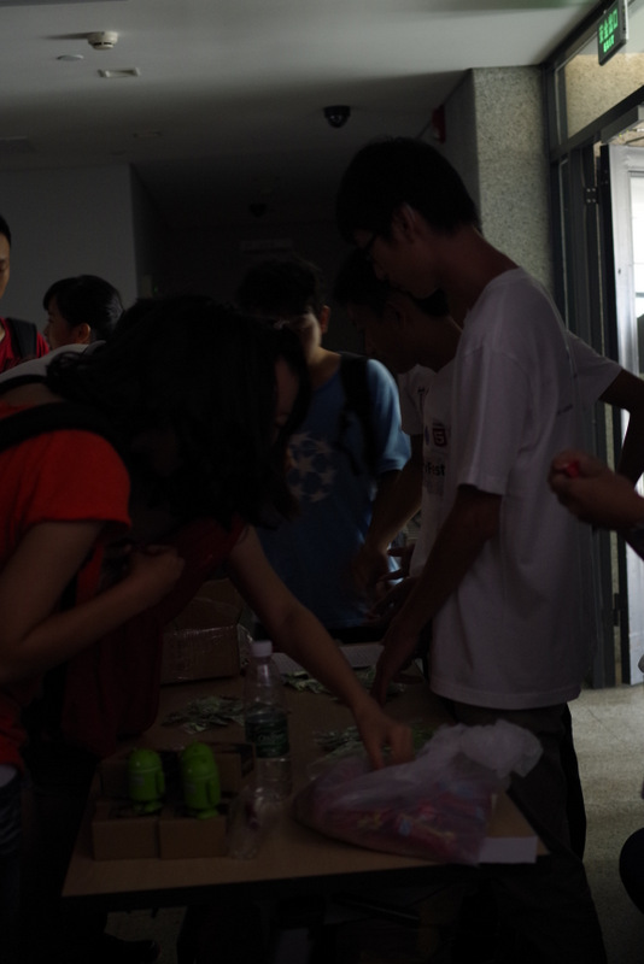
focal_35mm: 52
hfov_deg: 26.0
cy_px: 482
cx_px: 322
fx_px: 1394
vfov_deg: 38.2
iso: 800
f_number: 2.4
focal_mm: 35
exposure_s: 1/30
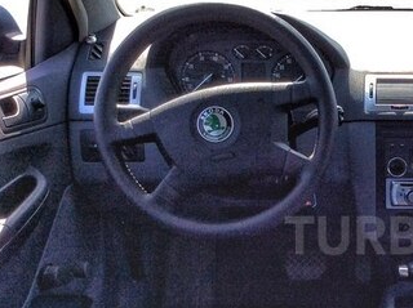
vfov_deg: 22.0
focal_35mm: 66
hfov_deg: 27.7
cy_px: 235
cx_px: 417
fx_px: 786
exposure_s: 1/367
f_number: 2.4
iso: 32
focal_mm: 3.3
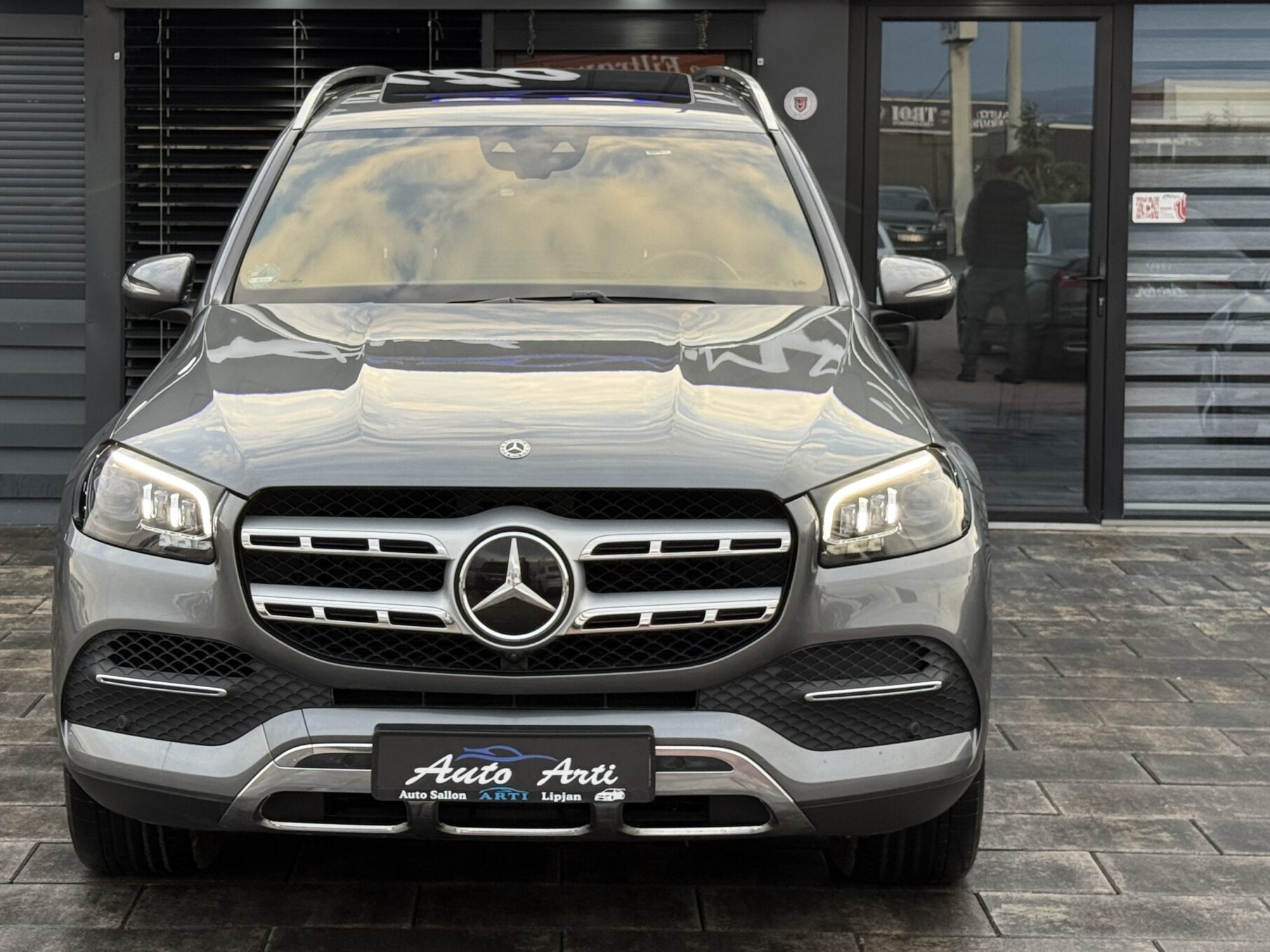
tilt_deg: -3.2
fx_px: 2495
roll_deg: -0.6
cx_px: 505
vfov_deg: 21.5
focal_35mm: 68
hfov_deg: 28.5
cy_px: 322
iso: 64
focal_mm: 6.76
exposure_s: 1/371
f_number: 1.78
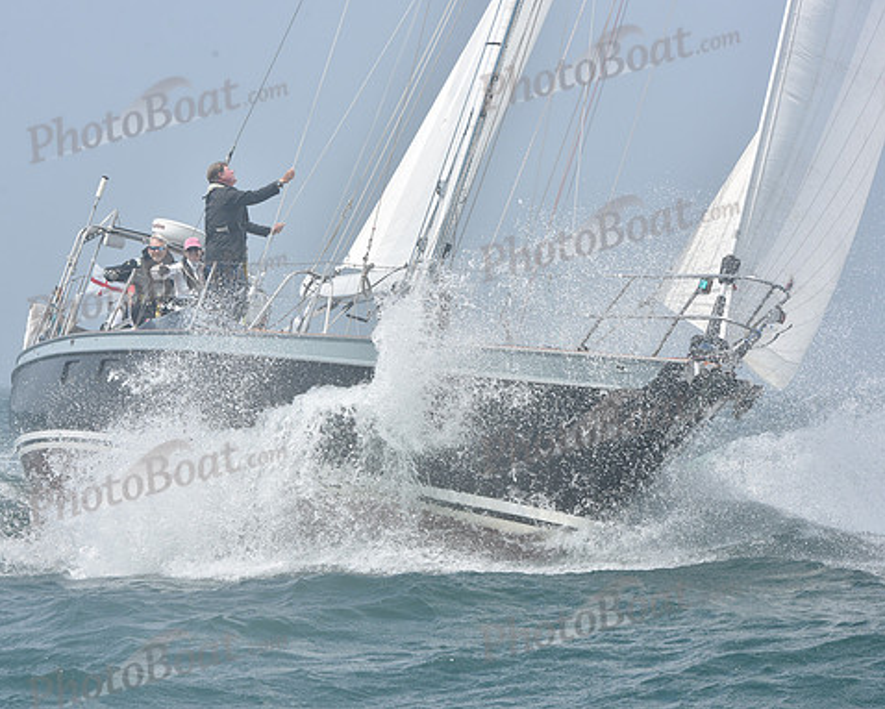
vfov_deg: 10.4
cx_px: 385
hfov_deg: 13.0
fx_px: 3879
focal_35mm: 148
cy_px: 356
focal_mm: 130
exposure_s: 1/800
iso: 320
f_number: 11
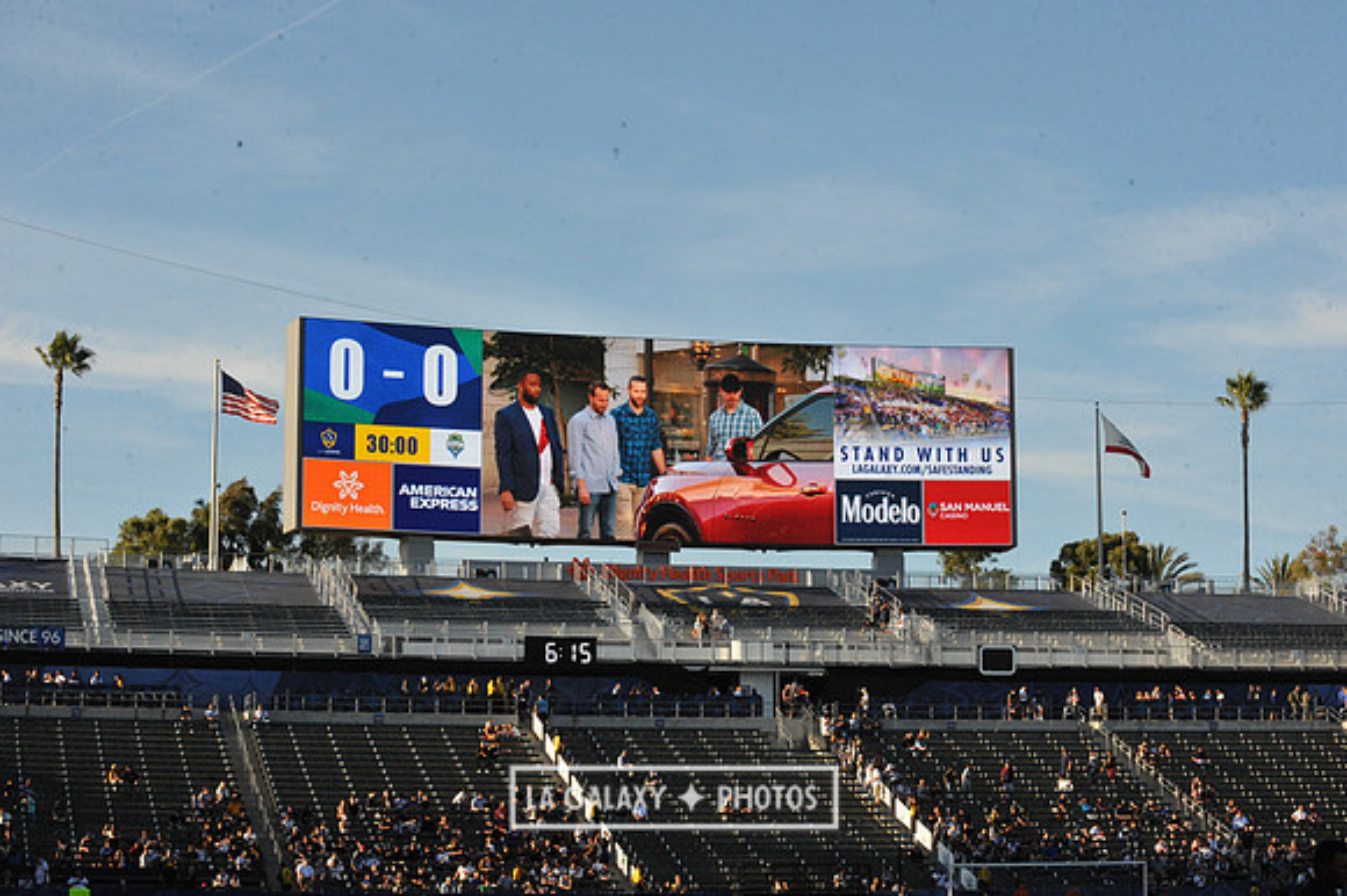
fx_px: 2992
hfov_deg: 25.4
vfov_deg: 17.0
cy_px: 448
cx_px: 674
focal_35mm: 80
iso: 1600
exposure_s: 1/1000
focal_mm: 80
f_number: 16
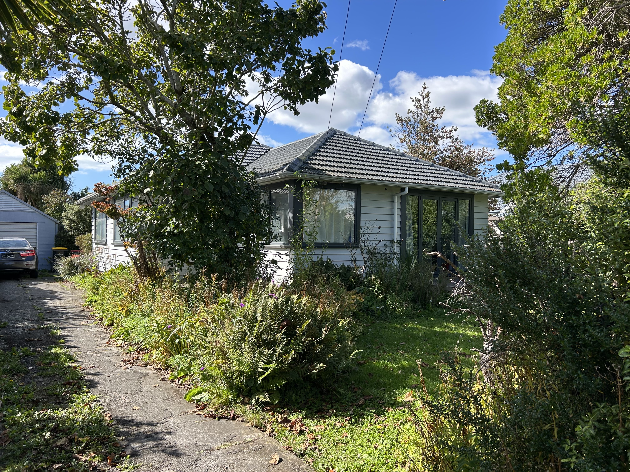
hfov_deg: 67.3
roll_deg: -0.8
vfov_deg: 53.1
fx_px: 473
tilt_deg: -1.5
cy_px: 236
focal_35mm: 26
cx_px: 315
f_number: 1.5
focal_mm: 5.7
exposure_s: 1/1488
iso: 50
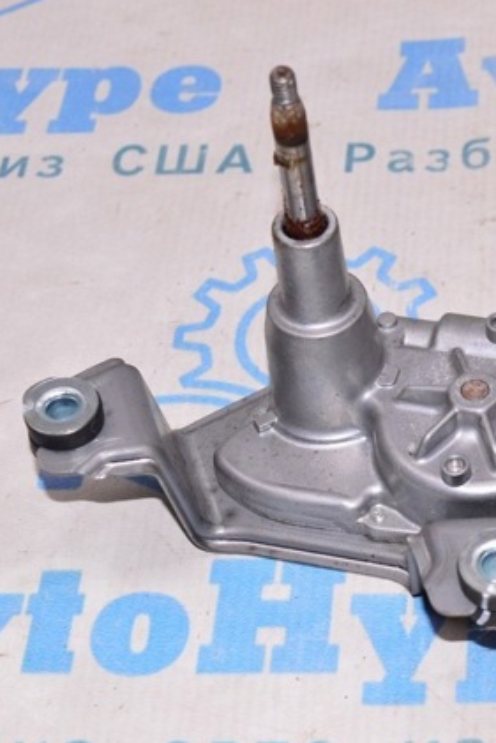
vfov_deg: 22.4
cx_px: 498
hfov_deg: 14.8
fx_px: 1879
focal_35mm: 91
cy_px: 372
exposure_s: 1/200
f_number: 8
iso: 1600
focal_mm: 40
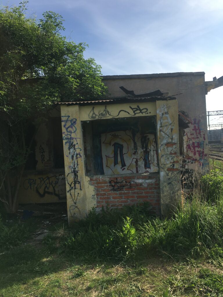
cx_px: 112
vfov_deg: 61.7
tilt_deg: +1.3
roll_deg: +3.7
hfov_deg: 48.2
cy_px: 148
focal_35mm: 29
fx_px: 249
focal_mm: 4.15
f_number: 2.2
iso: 25
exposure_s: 1/1202
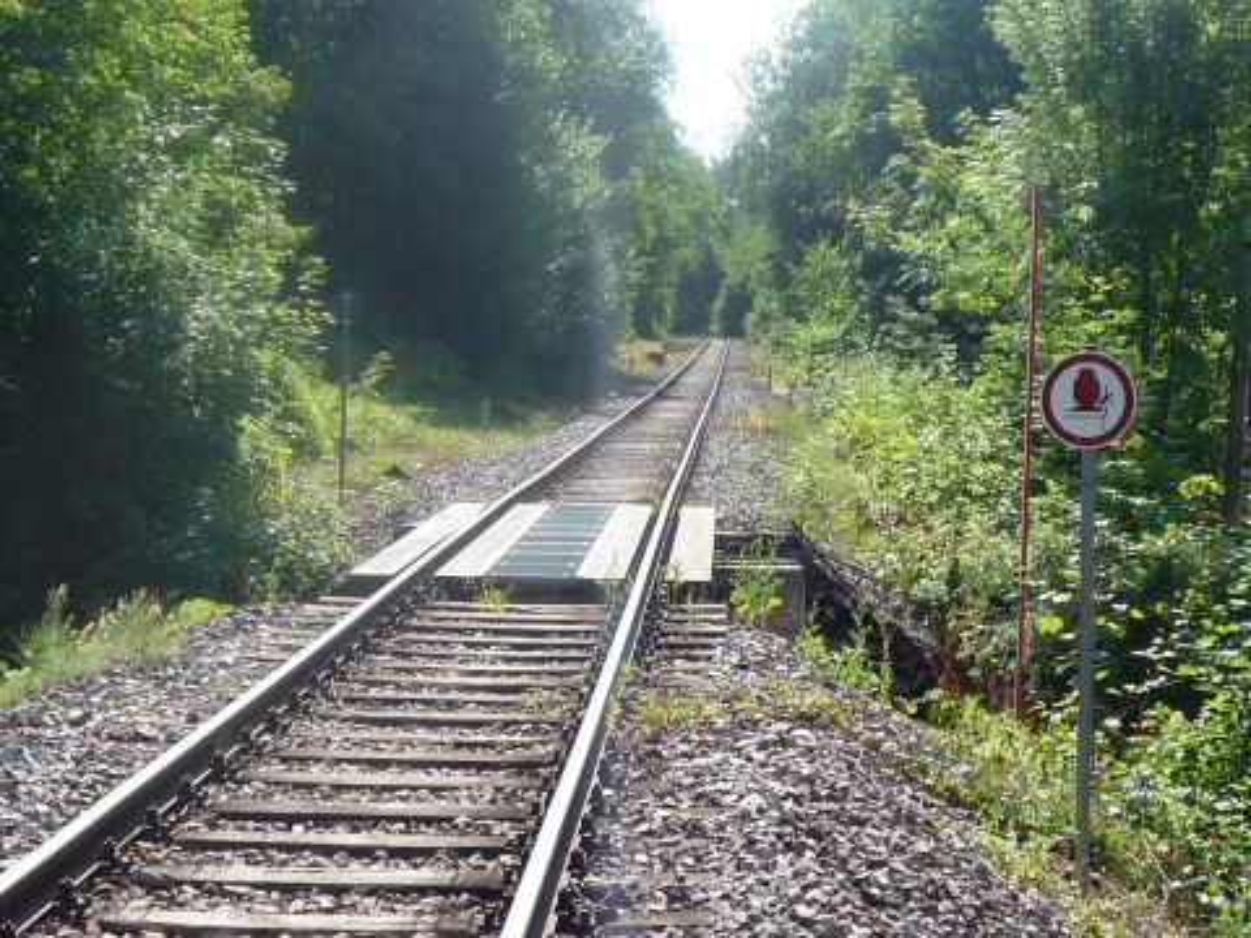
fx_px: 2927
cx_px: 626
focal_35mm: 81
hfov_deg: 24.1
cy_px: 469
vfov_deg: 18.2
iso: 100
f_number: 4.7
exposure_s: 1/250
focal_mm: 8.2
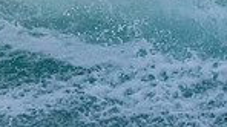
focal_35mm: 3081
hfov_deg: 0.7
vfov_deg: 0.4
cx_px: -63
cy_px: -79
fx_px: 18532
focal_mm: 500
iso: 2500
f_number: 5.6
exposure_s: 1/1250
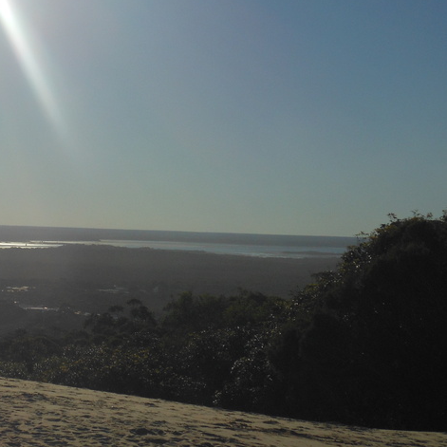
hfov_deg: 17.6
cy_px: 177
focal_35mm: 96
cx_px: -28
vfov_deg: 18.1
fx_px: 1403
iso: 80
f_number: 12.5
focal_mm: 8.9
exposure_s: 1/500
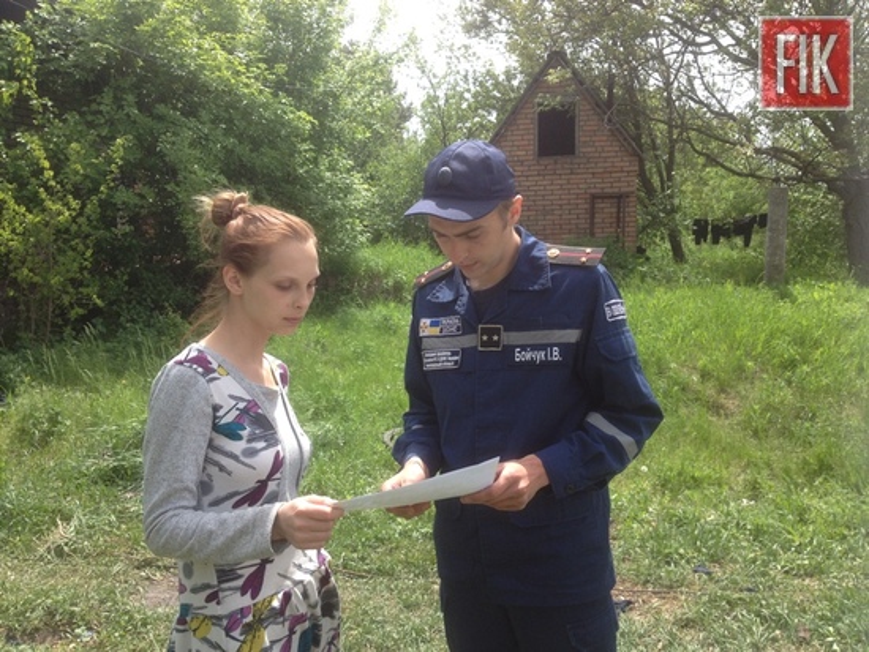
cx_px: 434
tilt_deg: -3.8
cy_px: 326
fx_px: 879
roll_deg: +1.6
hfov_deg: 52.6
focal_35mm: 35
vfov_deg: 40.7
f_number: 2.4
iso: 50
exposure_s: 1/649
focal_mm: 4.28
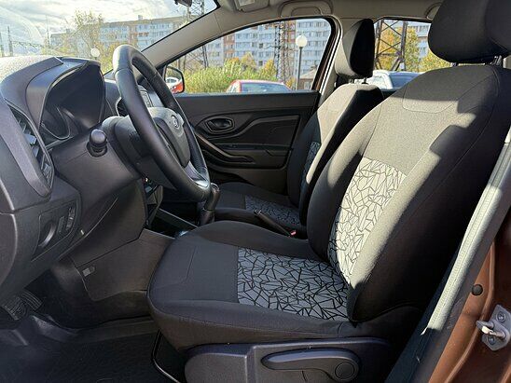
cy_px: 192
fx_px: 354
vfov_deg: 56.8
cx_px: 256
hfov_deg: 71.6
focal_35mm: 24
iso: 80
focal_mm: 6.76
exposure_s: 1/350
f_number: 1.78
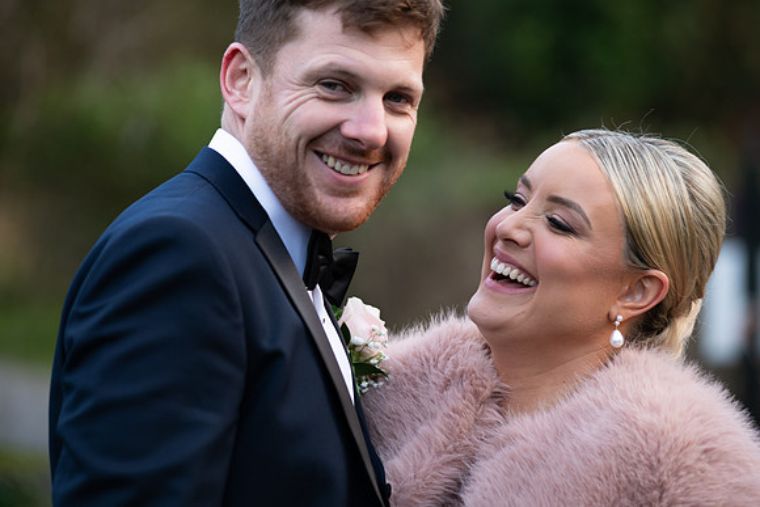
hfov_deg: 14.2
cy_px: 254
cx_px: 380
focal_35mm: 145
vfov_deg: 9.5
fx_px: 3062
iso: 200
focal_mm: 145
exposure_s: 1/160
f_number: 3.5
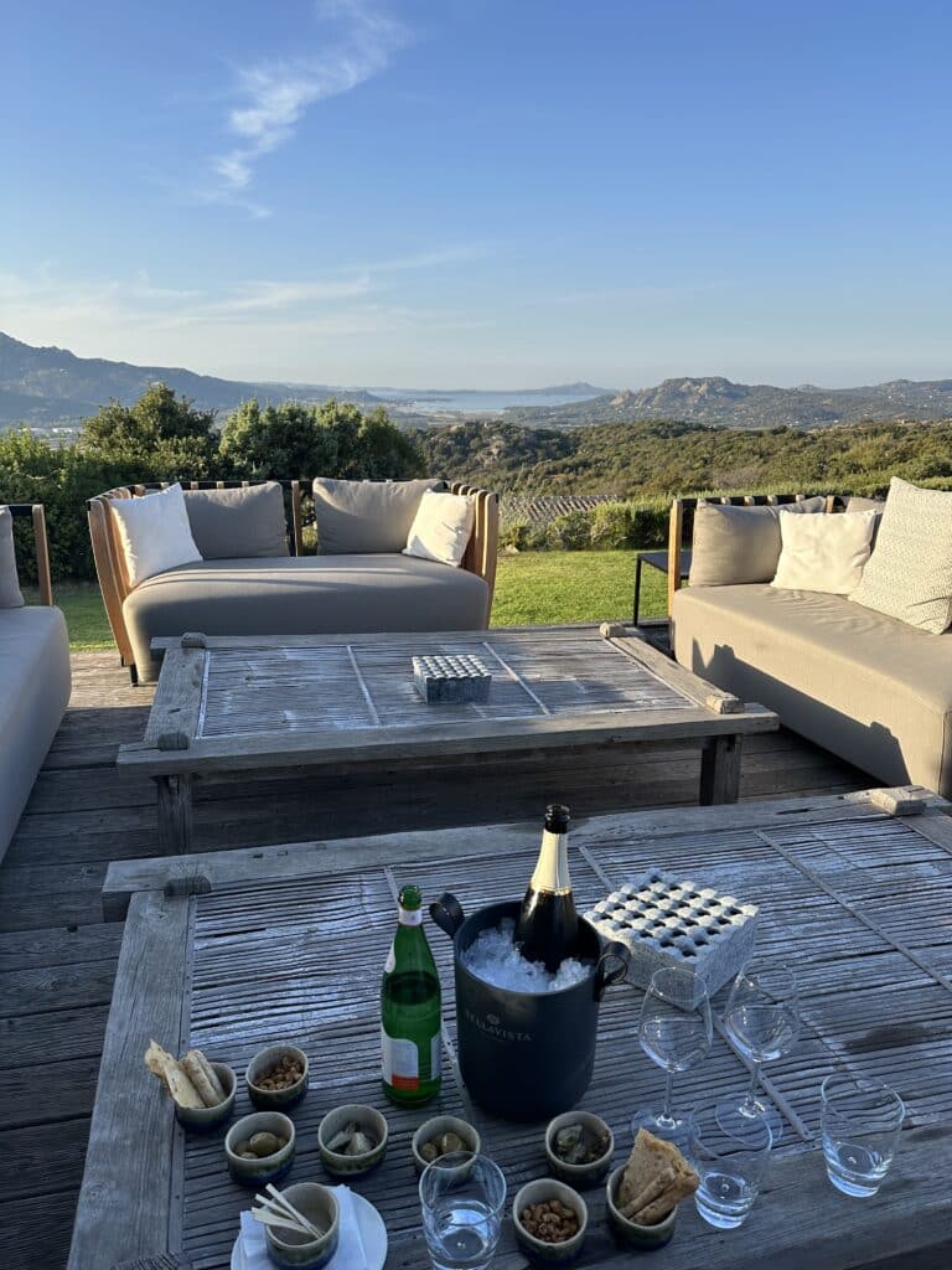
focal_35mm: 24
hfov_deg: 56.8
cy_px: 635
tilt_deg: -15.8
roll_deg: -0.5
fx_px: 880
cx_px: 476
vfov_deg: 71.6
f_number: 1.78
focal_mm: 6.86
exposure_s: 1/2252
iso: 80
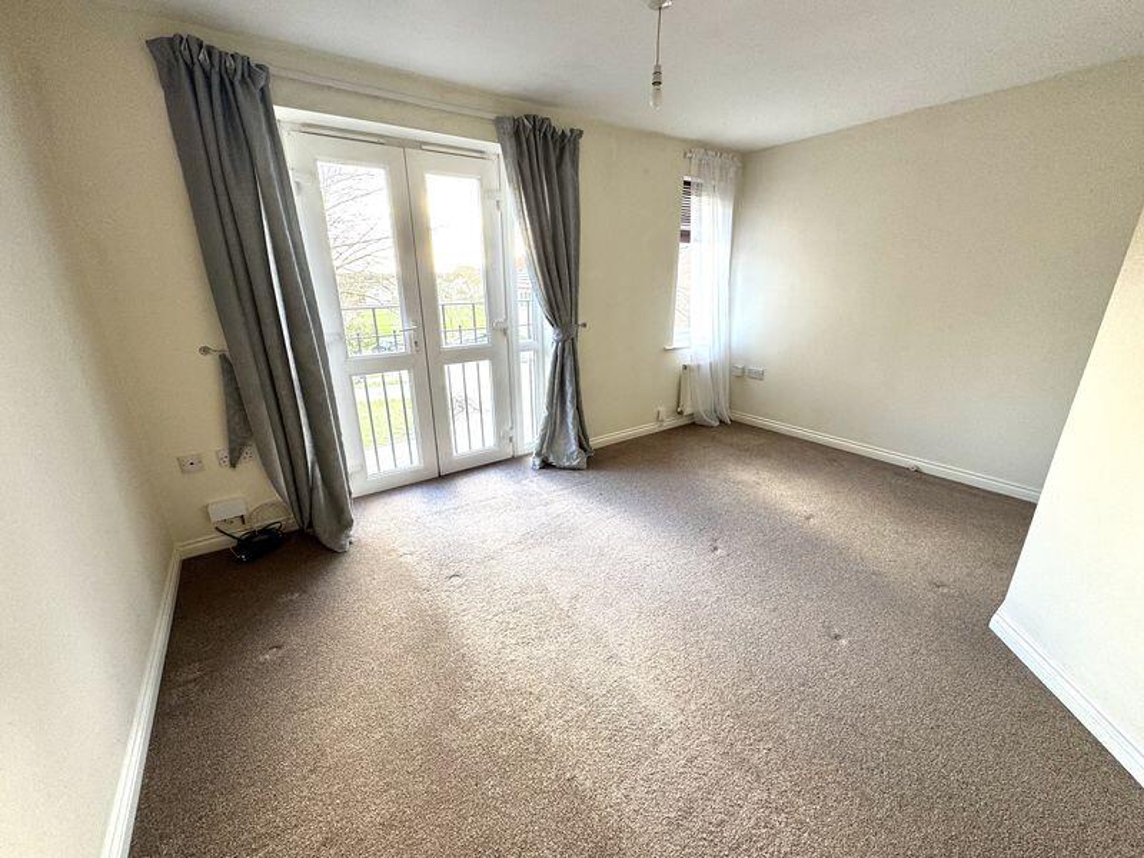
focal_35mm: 14
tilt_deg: -18.8
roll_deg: +0.2
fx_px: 463
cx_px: 572
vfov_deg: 85.7
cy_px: 429
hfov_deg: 102.1
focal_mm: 2.22
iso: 100
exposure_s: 1/99
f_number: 2.2
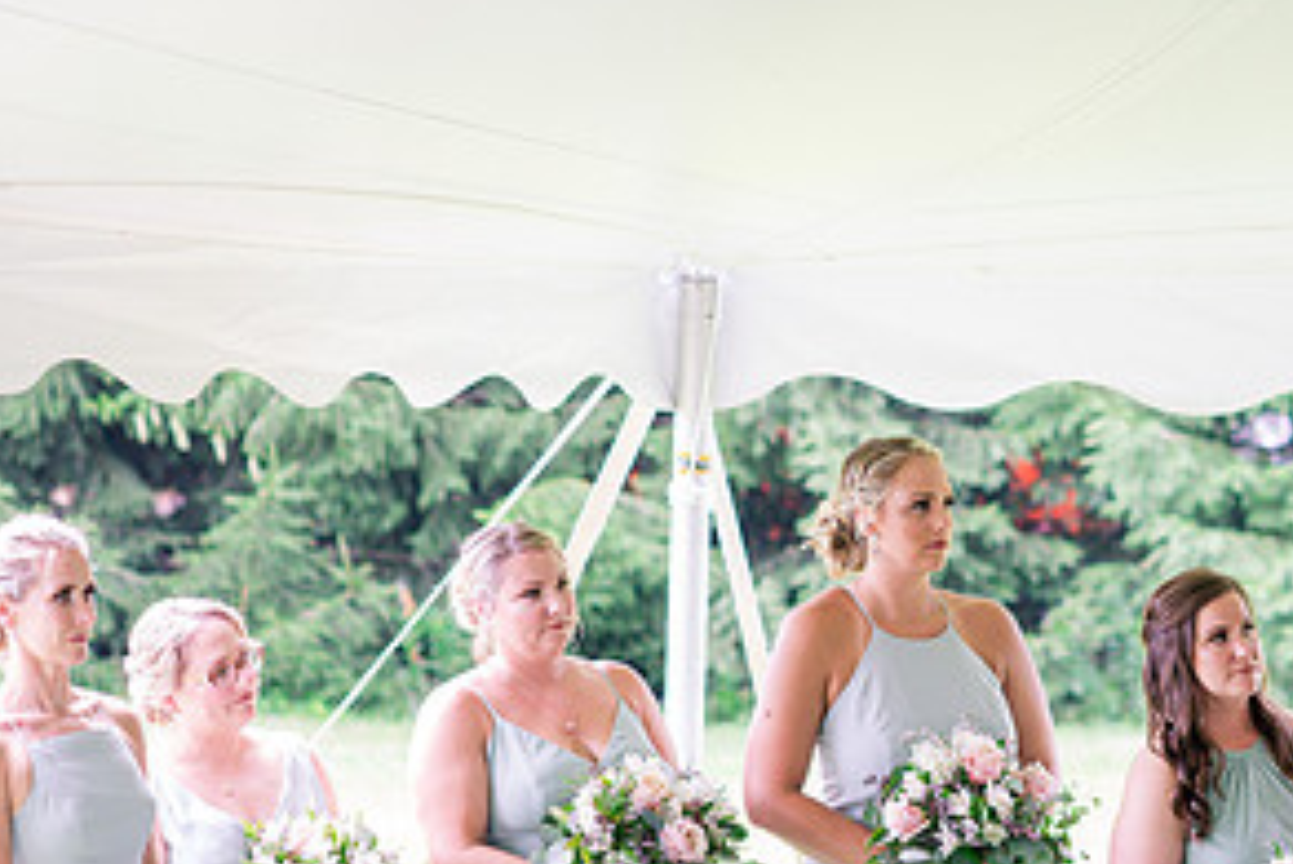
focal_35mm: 169
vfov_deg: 8.1
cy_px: 166
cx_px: 1240
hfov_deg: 12.0
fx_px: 6073
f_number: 3.2
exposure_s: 1/250
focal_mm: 85
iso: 500
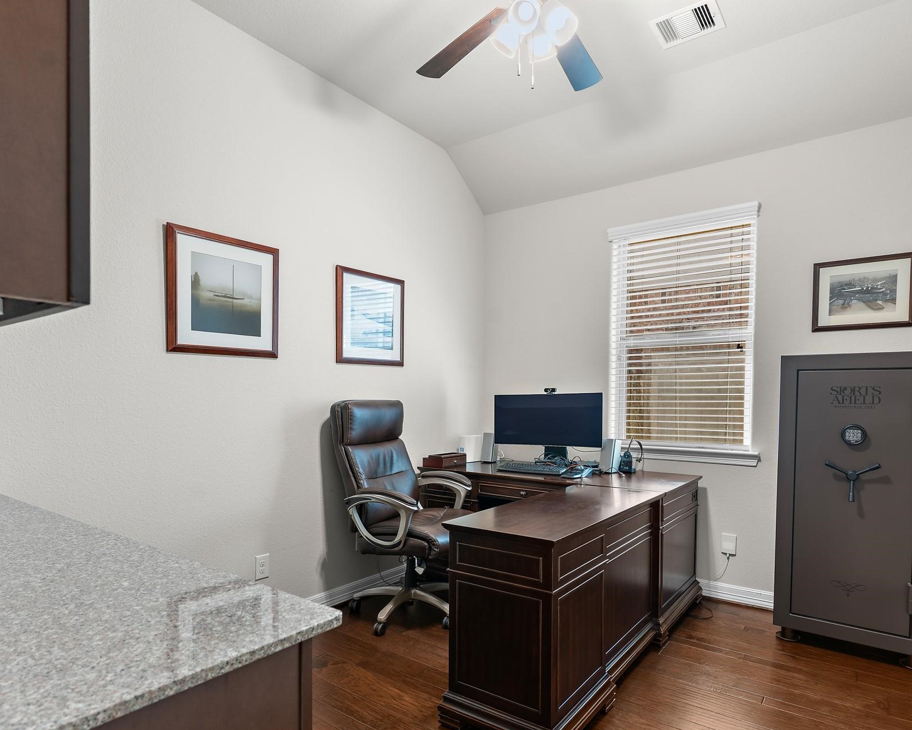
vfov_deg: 68.1
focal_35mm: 20
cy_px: 377
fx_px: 540
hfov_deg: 80.4
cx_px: 467
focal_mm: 17
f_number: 5.6
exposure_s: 1/25
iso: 100
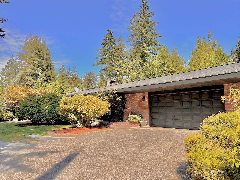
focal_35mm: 24
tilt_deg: +9.4
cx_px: 120
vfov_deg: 56.8
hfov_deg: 71.6
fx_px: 166
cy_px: 90
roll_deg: -0.6
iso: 80
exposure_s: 1/2591
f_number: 1.78
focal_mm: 6.86
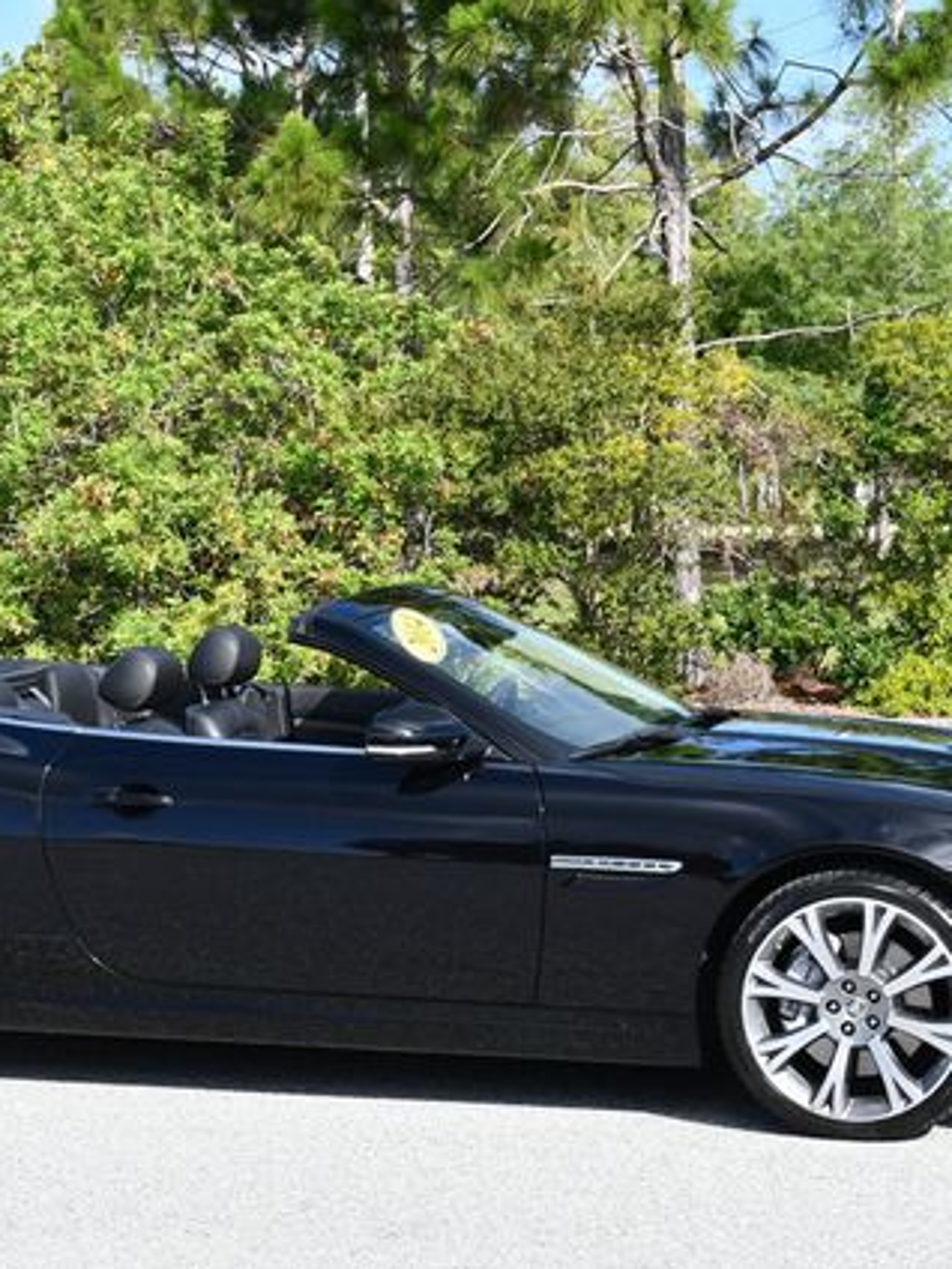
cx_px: 425
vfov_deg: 21.1
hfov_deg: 15.9
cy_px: 634
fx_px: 3410
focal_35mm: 93
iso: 160
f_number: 8
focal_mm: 32
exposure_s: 1/250
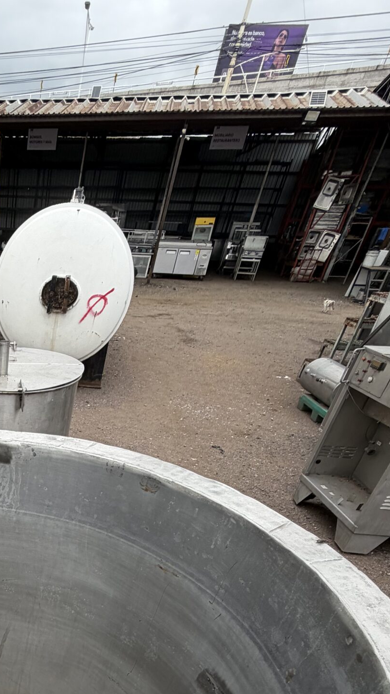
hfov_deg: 35.7
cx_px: -52
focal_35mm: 27
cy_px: 613
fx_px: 497
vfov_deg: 60.2
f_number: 2.2
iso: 40
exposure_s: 1/770
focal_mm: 2.22
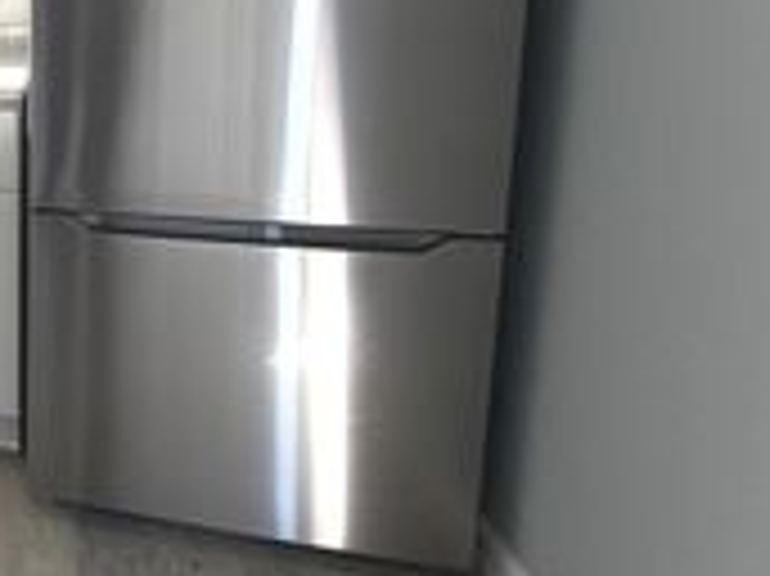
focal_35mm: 41
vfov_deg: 33.8
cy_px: 97
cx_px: -329
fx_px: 911
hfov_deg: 30.5
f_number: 2.2
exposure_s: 1/121
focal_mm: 2.22
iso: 80
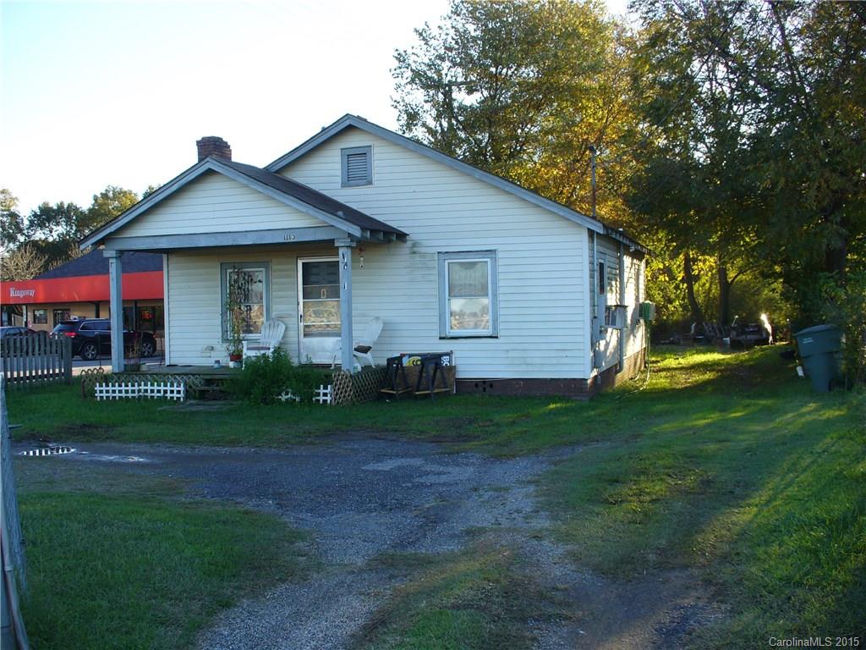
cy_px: 325
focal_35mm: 37
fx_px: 926
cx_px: 433
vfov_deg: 38.7
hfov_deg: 50.1
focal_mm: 6.1
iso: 80
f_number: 2.8
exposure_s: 1/200
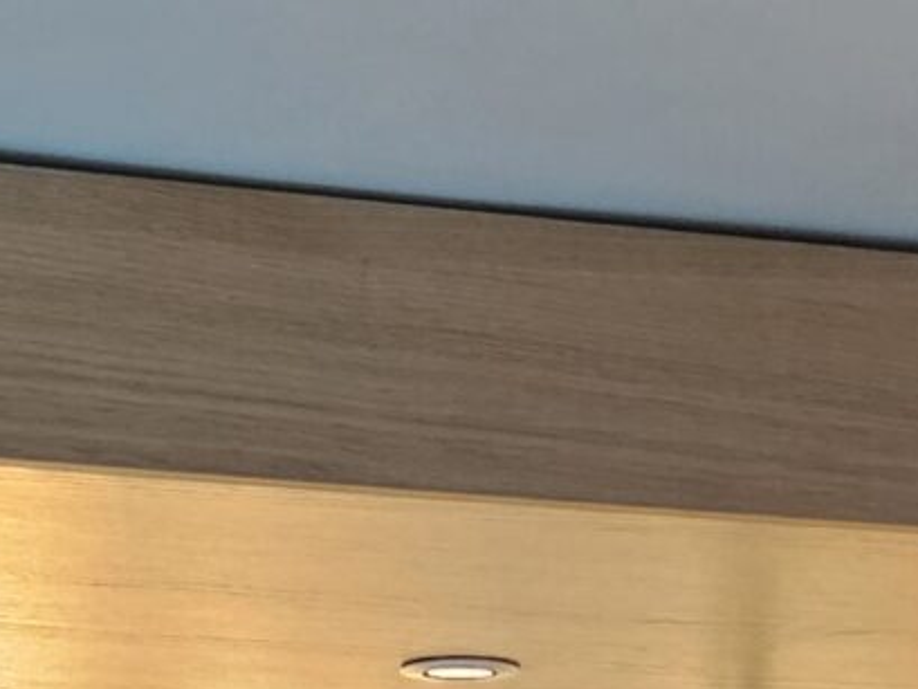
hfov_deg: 13.7
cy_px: 1490
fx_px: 3820
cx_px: 323
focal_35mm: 144
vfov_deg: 9.5
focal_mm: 5.4
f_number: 1.8
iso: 320
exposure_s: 1/100
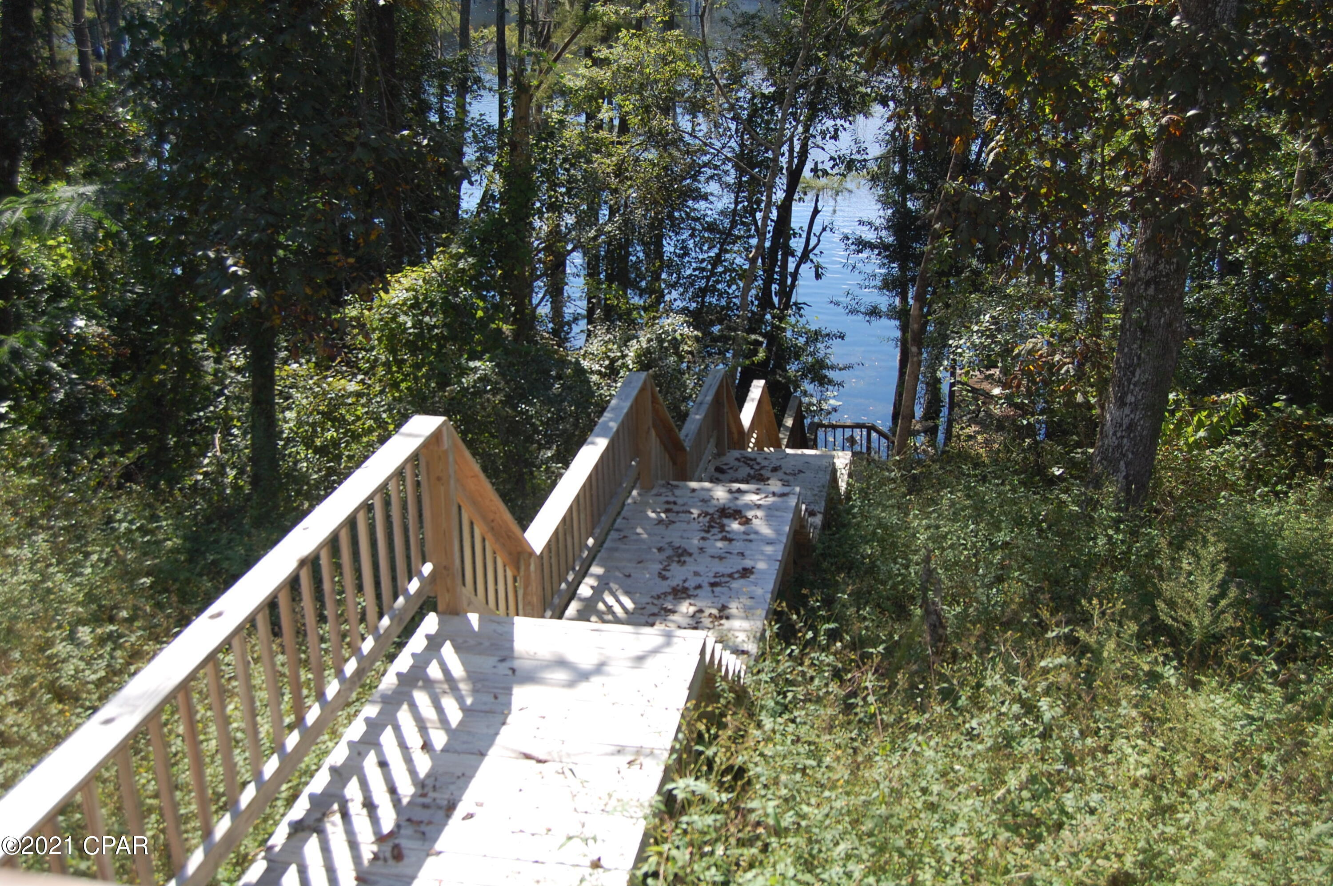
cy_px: 443
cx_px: 666
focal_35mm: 39
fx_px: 1443
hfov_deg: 49.6
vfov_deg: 34.1
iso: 220
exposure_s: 1/500
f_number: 5.6
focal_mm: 26
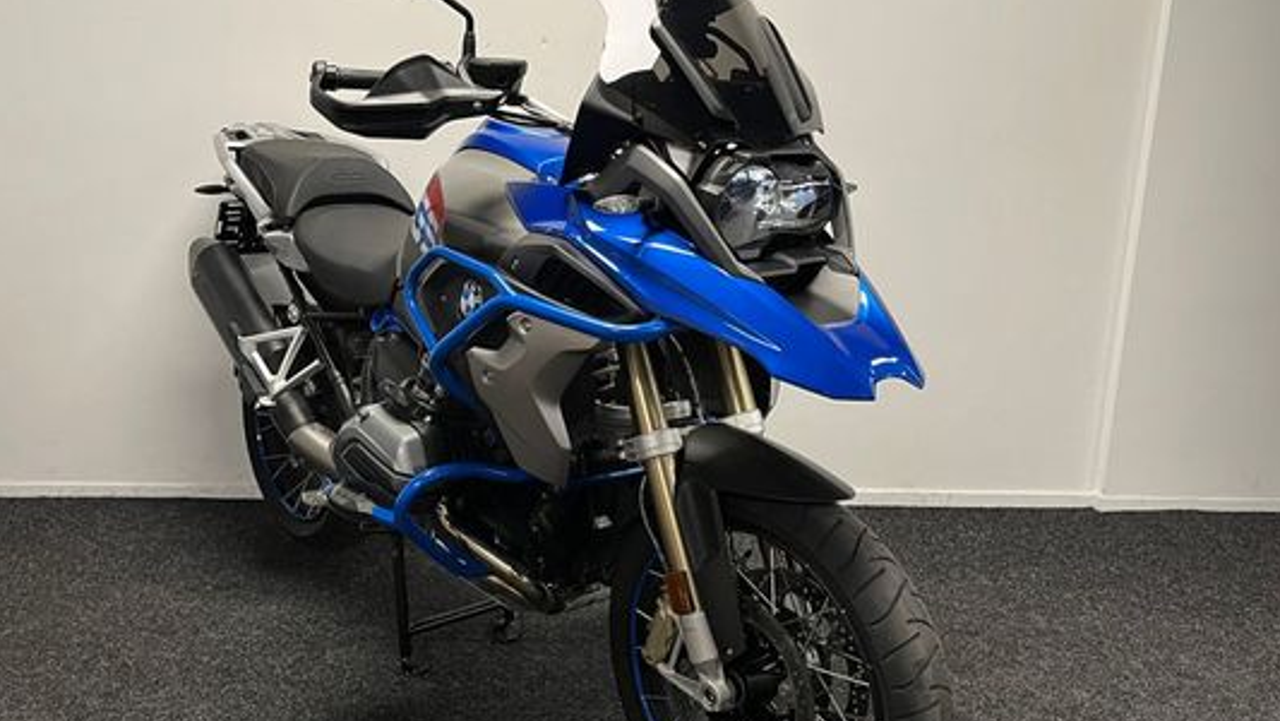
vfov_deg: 34.7
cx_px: 564
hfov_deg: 57.9
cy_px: 370
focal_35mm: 34
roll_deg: -0.9
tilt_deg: -14.5
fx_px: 1154
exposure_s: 1/50
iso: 100
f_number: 1.6
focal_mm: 5.1
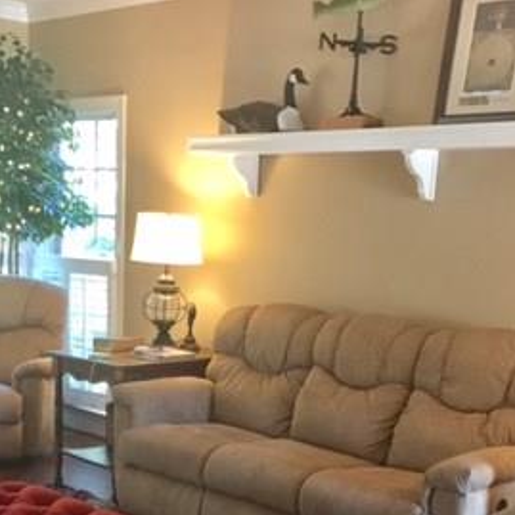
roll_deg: -2.4
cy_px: 488
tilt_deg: -11.4
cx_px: 226
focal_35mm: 61
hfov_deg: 28.1
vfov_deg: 26.9
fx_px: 1027
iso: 125
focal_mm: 4.15
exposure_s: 1/15
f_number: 2.2
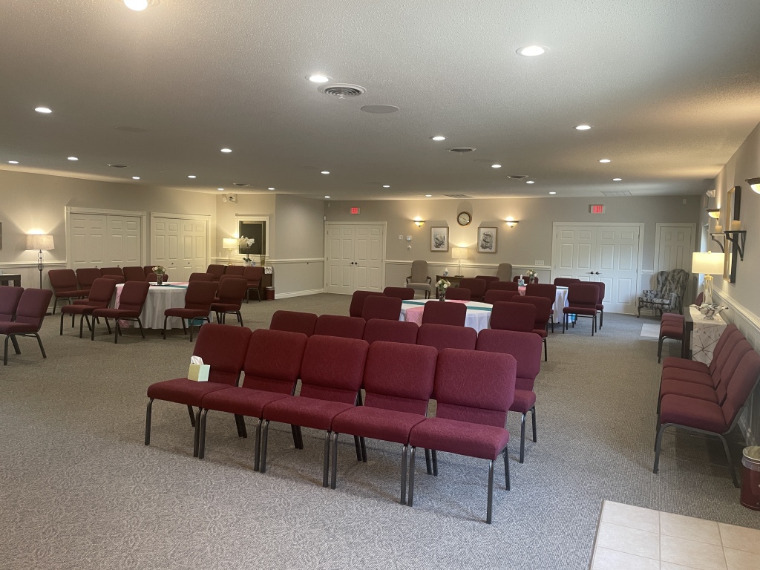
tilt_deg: -4.3
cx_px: 380
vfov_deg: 53.1
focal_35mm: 26
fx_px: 571
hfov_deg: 67.3
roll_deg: -0.8
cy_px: 285
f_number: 1.6
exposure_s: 1/60
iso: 125
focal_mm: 4.2
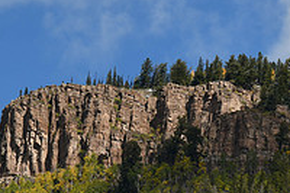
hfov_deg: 3.5
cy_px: 111
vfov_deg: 2.3
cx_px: 117
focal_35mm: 587
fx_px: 4725
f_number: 8
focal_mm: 135
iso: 125
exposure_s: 1/500
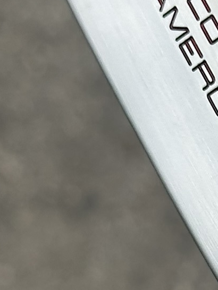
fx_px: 1510
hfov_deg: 8.1
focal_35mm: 180
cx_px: 335
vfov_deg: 10.9
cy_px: 294
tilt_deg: -72.4
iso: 64
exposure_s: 1/850
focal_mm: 6.86
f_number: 1.78
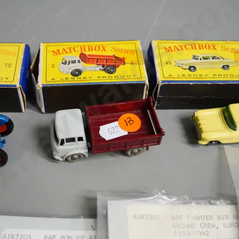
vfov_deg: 36.0
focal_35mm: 47
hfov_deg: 35.9
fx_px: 367
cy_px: 105
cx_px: 94
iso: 3200
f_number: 3.7
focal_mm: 15
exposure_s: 1/250
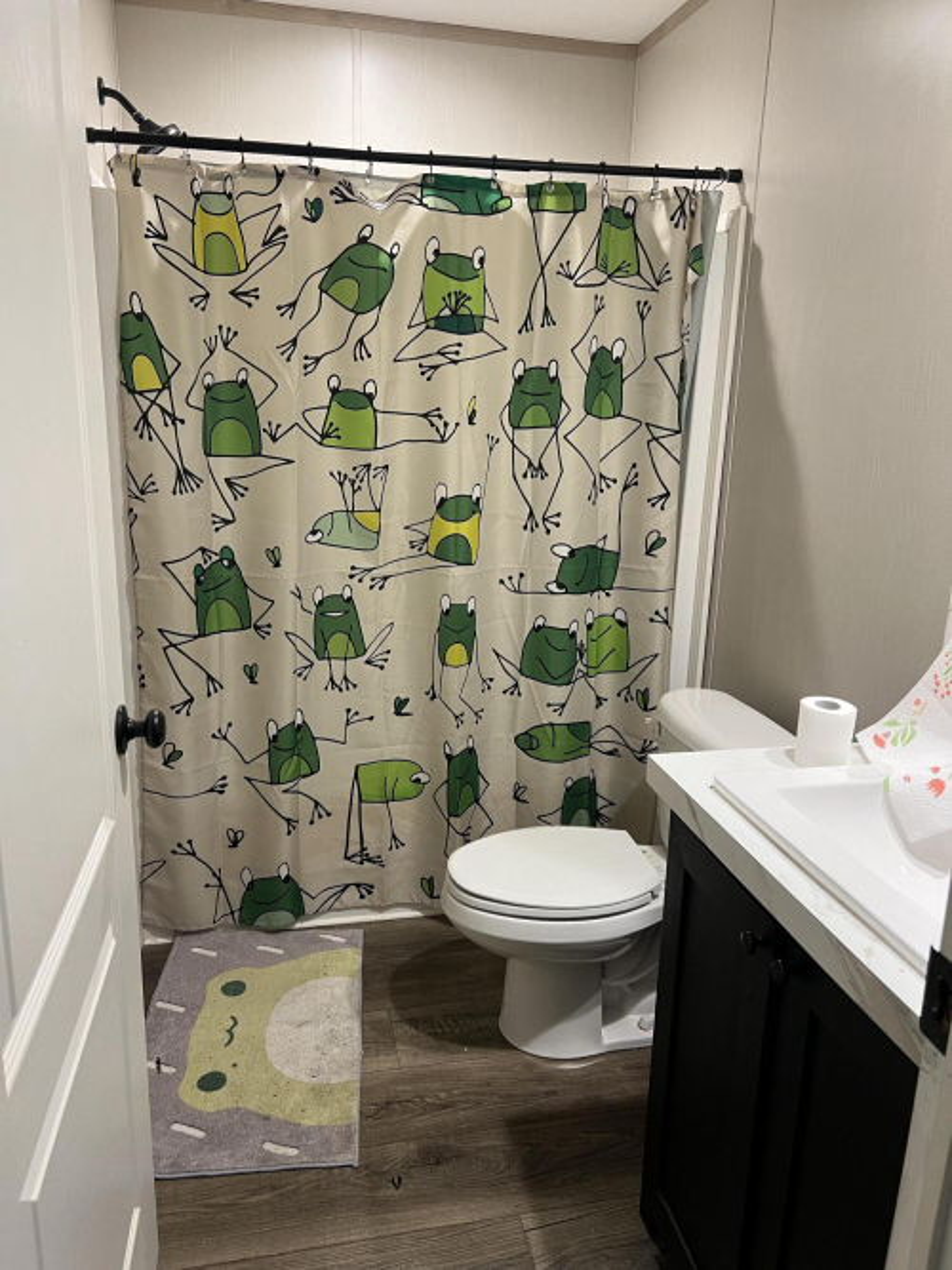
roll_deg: -1.4
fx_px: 954
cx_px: 476
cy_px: 635
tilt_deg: -13.6
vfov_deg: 67.3
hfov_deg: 53.0
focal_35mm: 26
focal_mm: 5.7
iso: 125
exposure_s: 1/60
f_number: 1.5
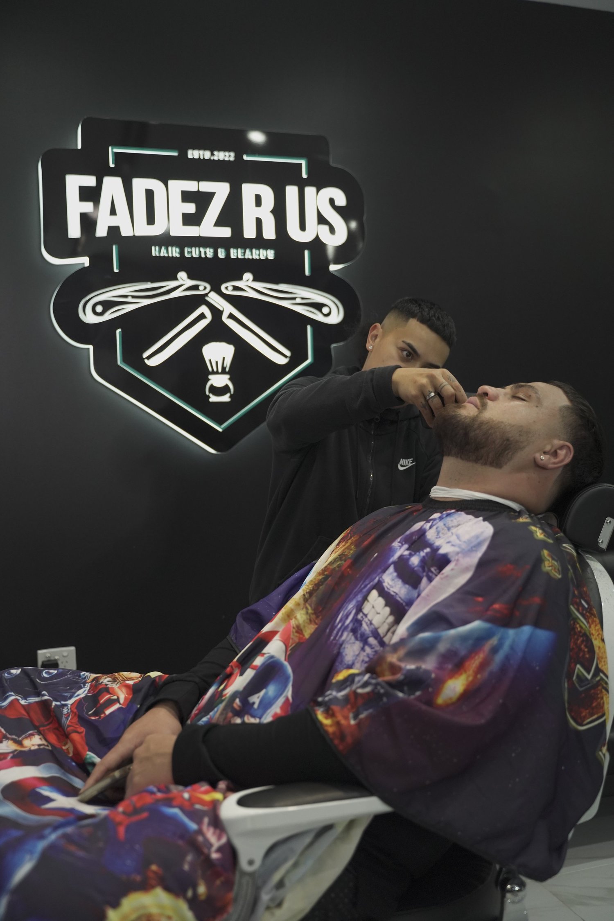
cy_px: 460
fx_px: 921
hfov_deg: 36.9
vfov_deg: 53.1
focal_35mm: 36
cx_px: 307
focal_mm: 36
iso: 2000
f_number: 2.8
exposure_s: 1/160
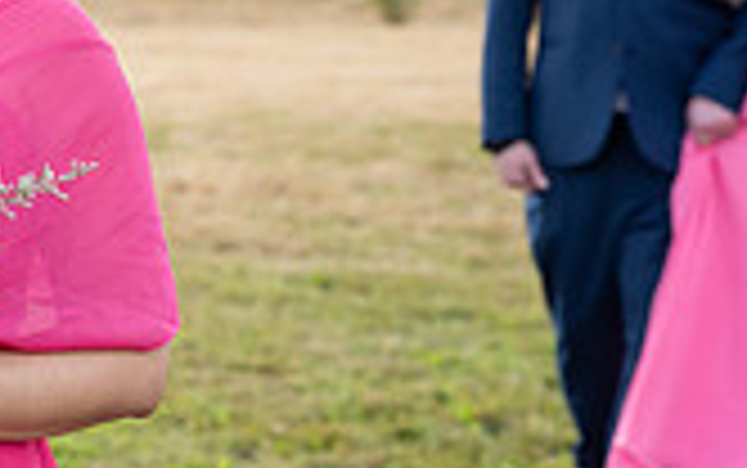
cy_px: 146
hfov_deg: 8.9
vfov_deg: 5.8
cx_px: -418
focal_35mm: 228
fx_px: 4645
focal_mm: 64
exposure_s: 1/800
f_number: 4.5
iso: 400
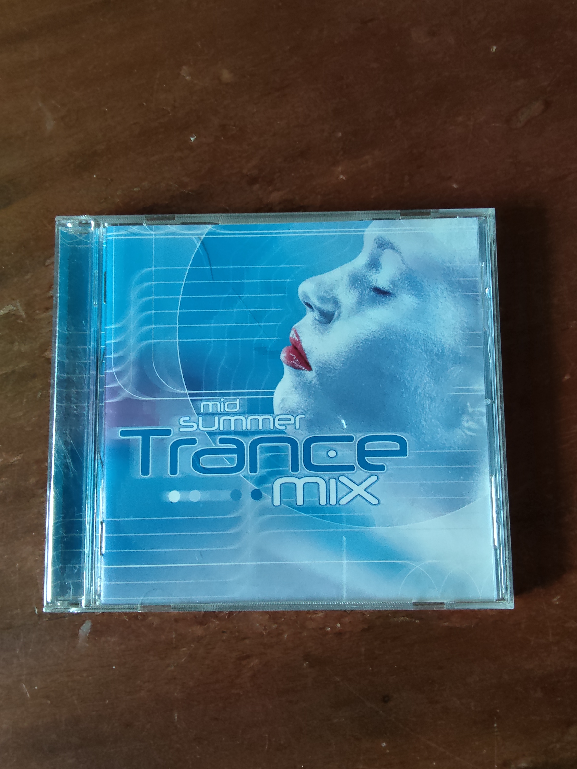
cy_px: 375
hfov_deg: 51.3
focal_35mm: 27
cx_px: 297
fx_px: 600
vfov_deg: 65.3
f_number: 2
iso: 320
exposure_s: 1/33.3
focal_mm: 2.78
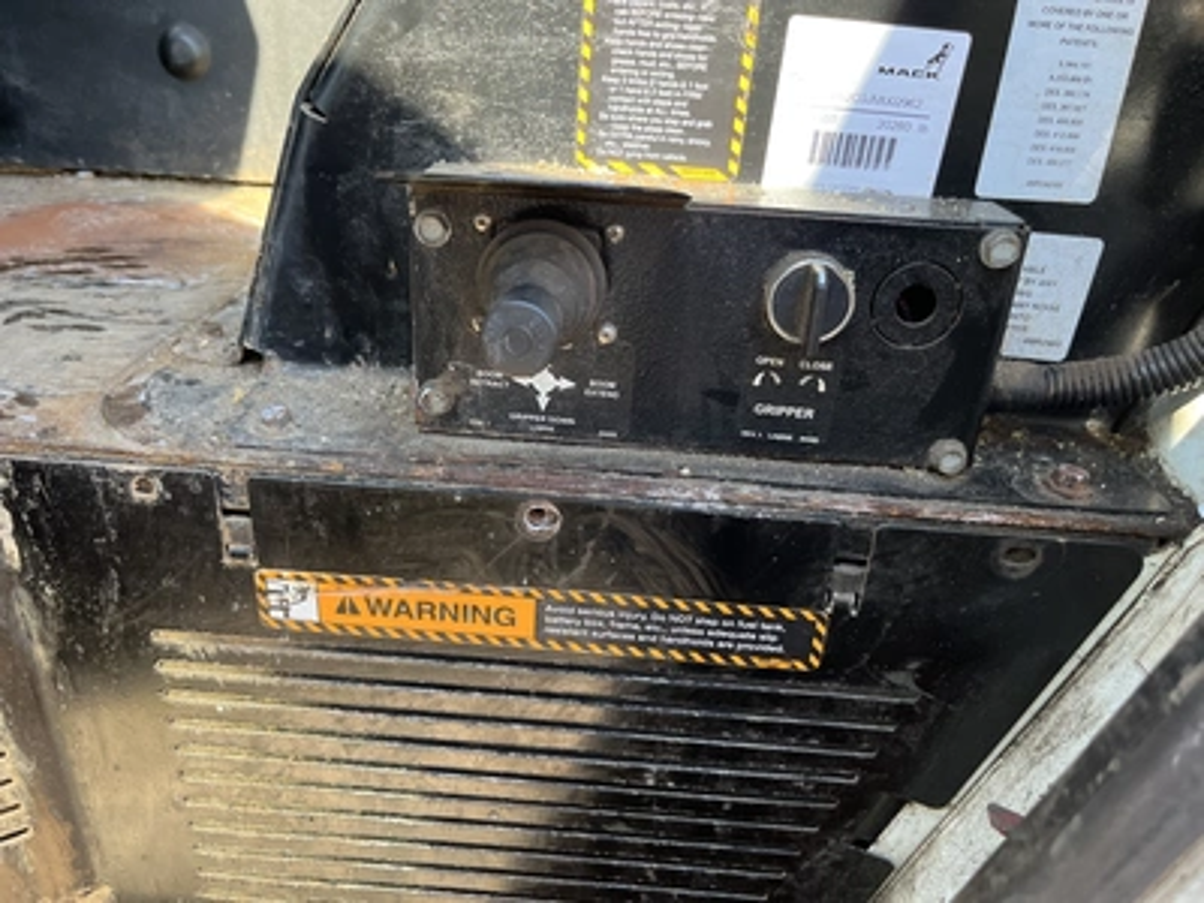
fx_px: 904
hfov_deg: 67.3
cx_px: 602
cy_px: 452
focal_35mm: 26
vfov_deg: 53.1
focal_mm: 5.1
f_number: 1.6
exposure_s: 1/121
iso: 100
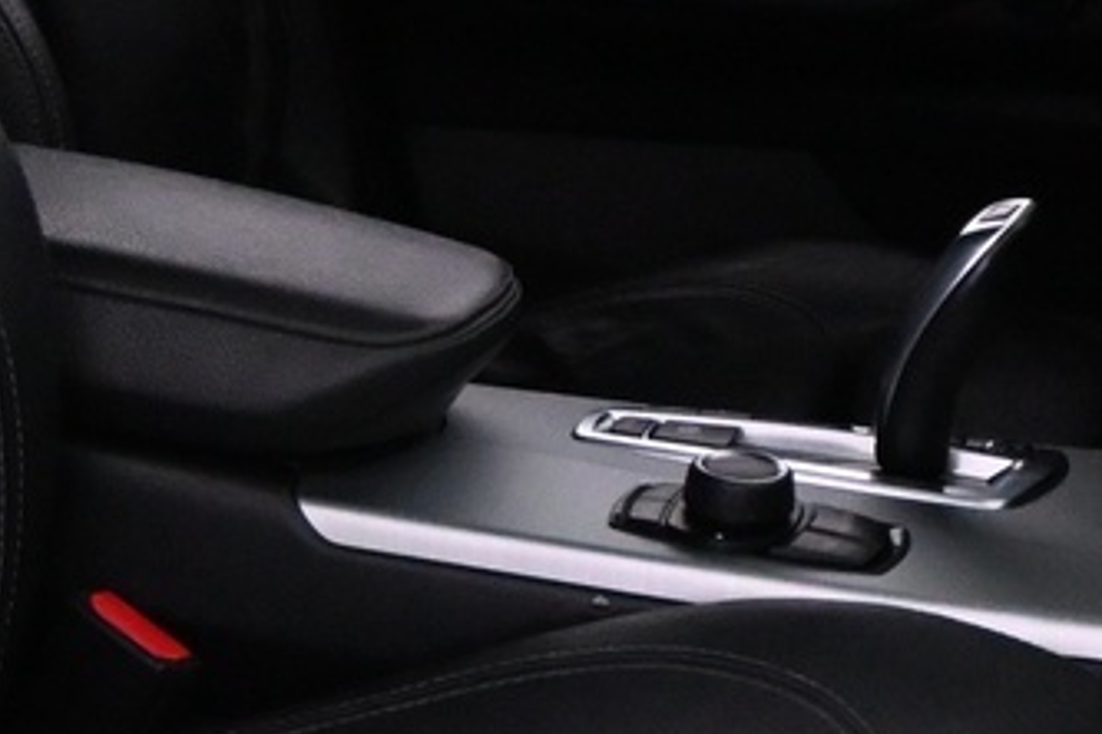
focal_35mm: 146
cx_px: 738
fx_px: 4469
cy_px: 294
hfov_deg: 14.0
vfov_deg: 9.4
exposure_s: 1/100
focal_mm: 20
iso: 3200
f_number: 3.8
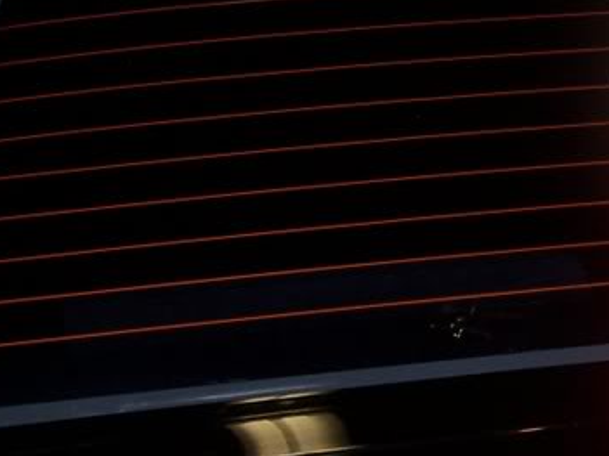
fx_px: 1952
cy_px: 264
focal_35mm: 111
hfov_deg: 17.0
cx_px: 730
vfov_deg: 13.3
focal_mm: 6.3
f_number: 2.8
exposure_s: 1/60
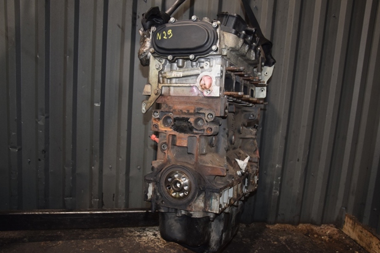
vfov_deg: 40.5
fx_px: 343
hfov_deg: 57.9
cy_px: 130
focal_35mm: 33
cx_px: 194
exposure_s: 1/60
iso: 800
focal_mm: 21
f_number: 5
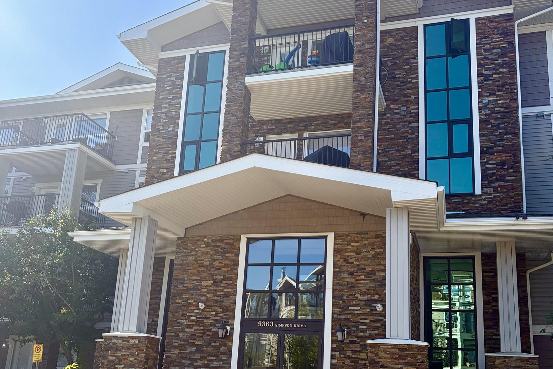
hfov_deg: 51.9
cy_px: 229
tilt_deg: +14.2
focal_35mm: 37
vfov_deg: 35.8
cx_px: 281
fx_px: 568
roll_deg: -2.2
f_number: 1.6
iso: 50
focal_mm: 5.96
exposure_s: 1/2012
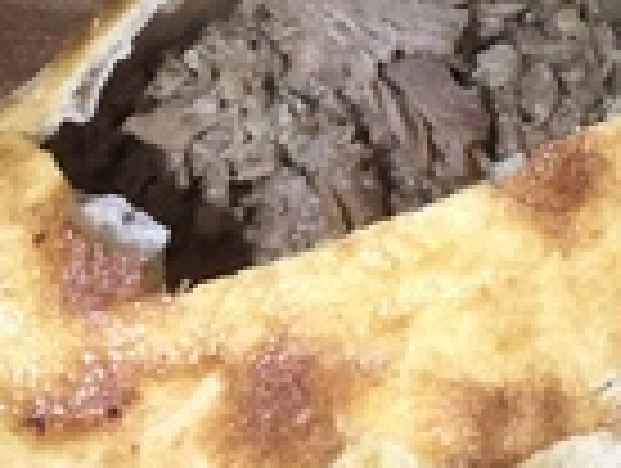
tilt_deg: -55.9
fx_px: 2210
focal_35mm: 123
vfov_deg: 11.7
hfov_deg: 14.5
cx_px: 1042
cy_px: -189
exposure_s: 1/33
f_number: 2.2
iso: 160
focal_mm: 4.15
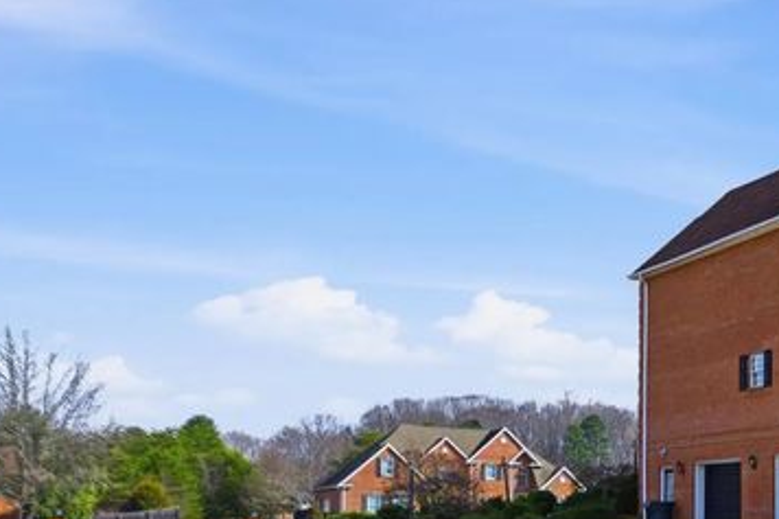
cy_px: 521
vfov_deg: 27.5
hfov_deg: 33.9
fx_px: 995
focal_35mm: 46
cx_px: 950
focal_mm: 16
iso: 100
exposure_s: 1/1250
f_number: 8
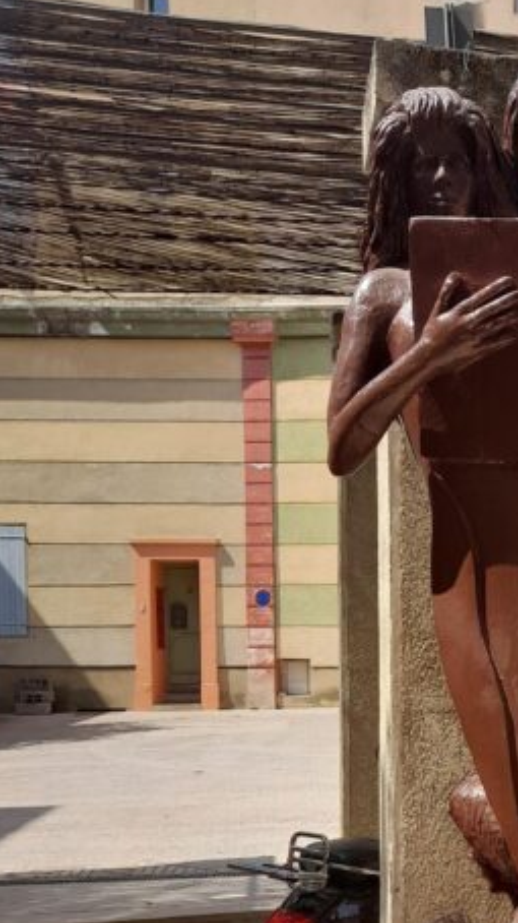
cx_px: 589
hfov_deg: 23.2
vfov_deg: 41.3
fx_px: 1173
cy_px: 724
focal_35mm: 48
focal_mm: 4.6
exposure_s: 1/456
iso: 20
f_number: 2
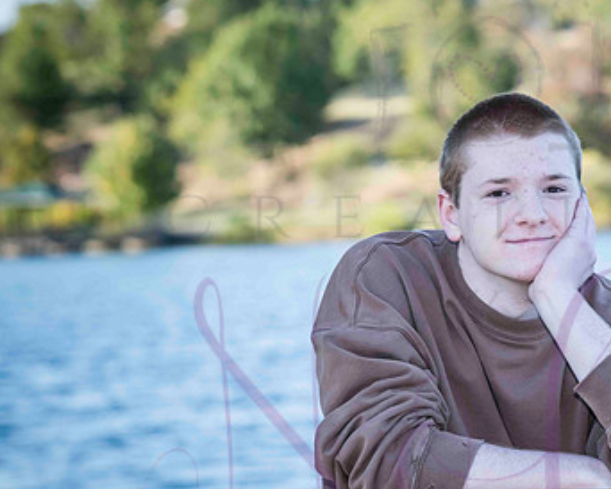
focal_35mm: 191
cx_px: 495
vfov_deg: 8.1
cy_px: 304
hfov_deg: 10.1
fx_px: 3456
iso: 400
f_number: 5.6
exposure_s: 1/640
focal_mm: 120
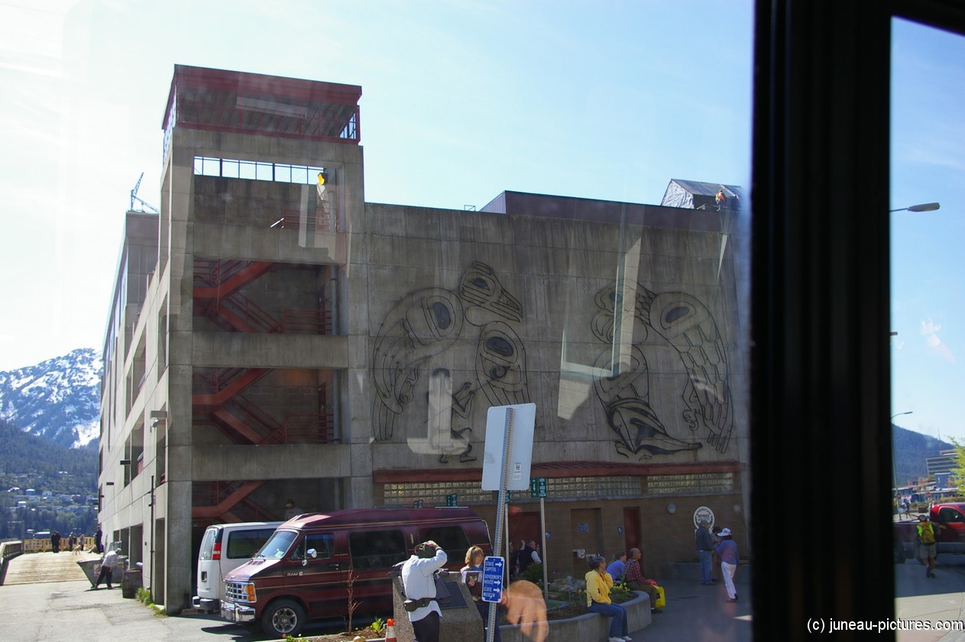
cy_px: 321
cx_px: 482
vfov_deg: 36.8
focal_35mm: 36
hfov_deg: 53.2
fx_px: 964
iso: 200
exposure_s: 1/180
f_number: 6.7
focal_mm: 24
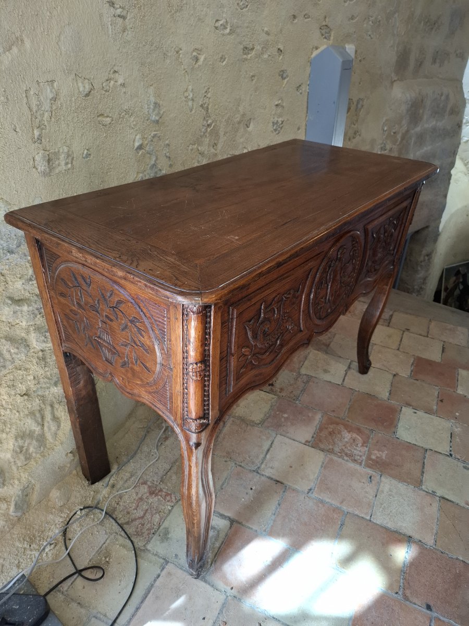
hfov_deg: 58.9
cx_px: 234
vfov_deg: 73.9
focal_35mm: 23
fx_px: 415
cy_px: 313
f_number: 1.8
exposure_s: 1/120
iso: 50
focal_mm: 5.54
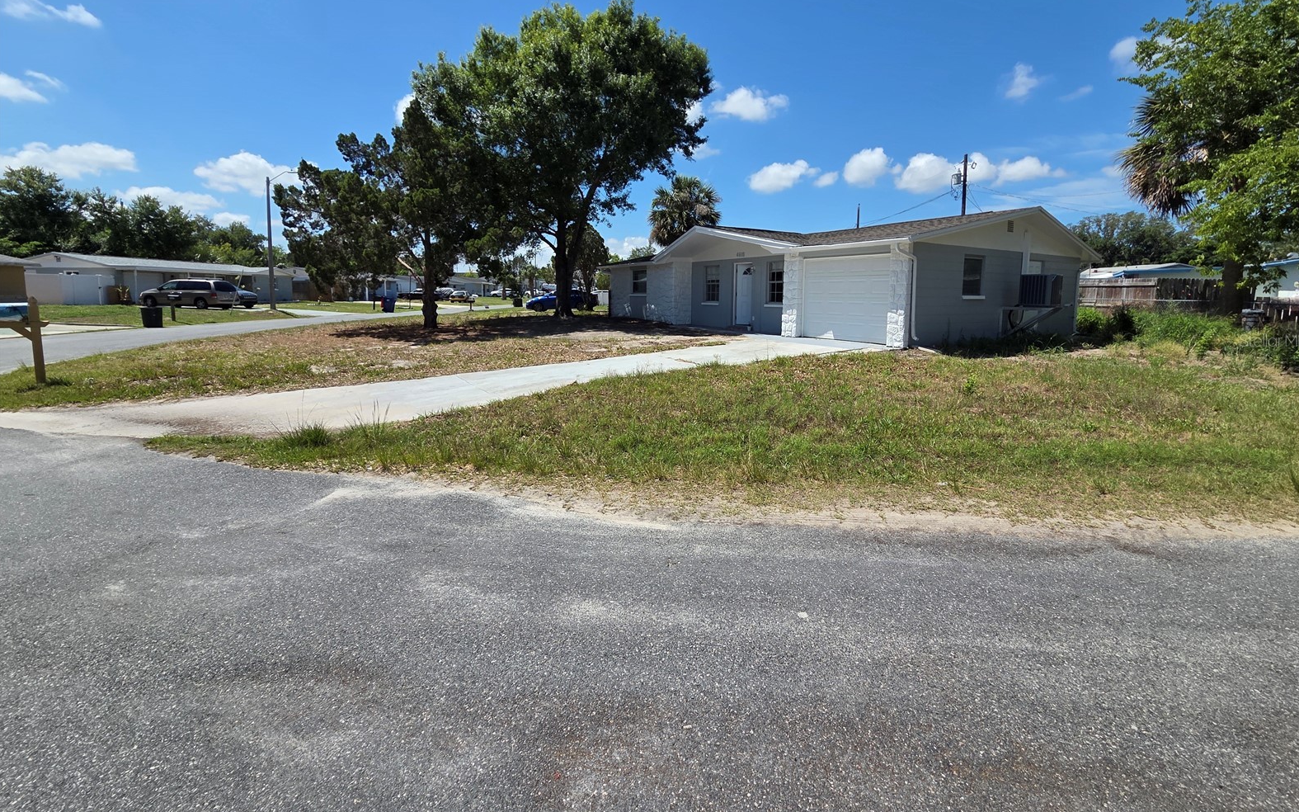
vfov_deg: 78.0
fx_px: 496
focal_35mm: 14
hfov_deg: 105.3
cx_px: 657
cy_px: 340
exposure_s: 1/2607
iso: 50
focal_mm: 2.2
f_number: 2.2
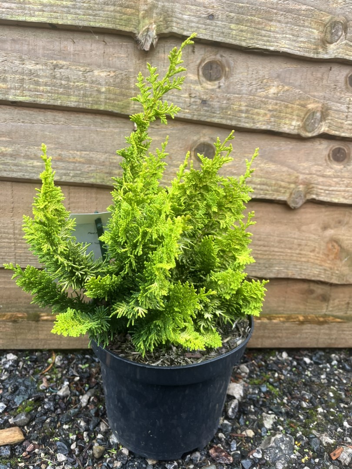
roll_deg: -5.3
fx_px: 353
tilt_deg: -23.7
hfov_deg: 53.1
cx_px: 176
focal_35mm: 26
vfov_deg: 67.3
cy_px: 234
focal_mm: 5.1
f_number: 1.6
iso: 100
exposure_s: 1/121
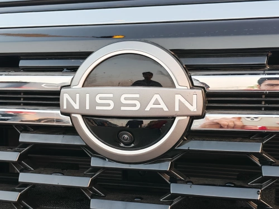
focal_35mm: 54
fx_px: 435
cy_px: 104
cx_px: 140
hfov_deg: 35.5
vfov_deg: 27.0
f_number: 1.9
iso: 320
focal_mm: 6.12
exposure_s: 1/100
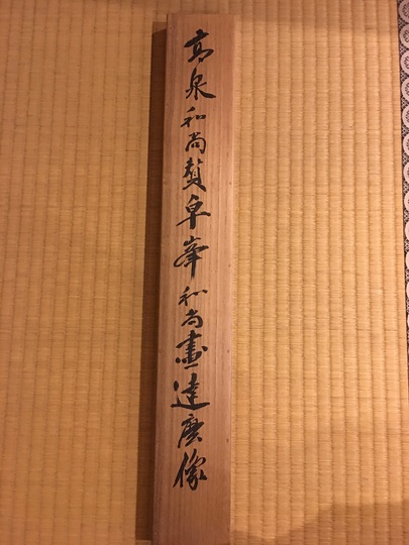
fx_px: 457
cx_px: 204
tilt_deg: -83.1
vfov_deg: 61.7
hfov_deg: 48.2
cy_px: 272
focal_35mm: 29
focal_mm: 4.15
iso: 100
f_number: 2.2
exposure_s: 1/4
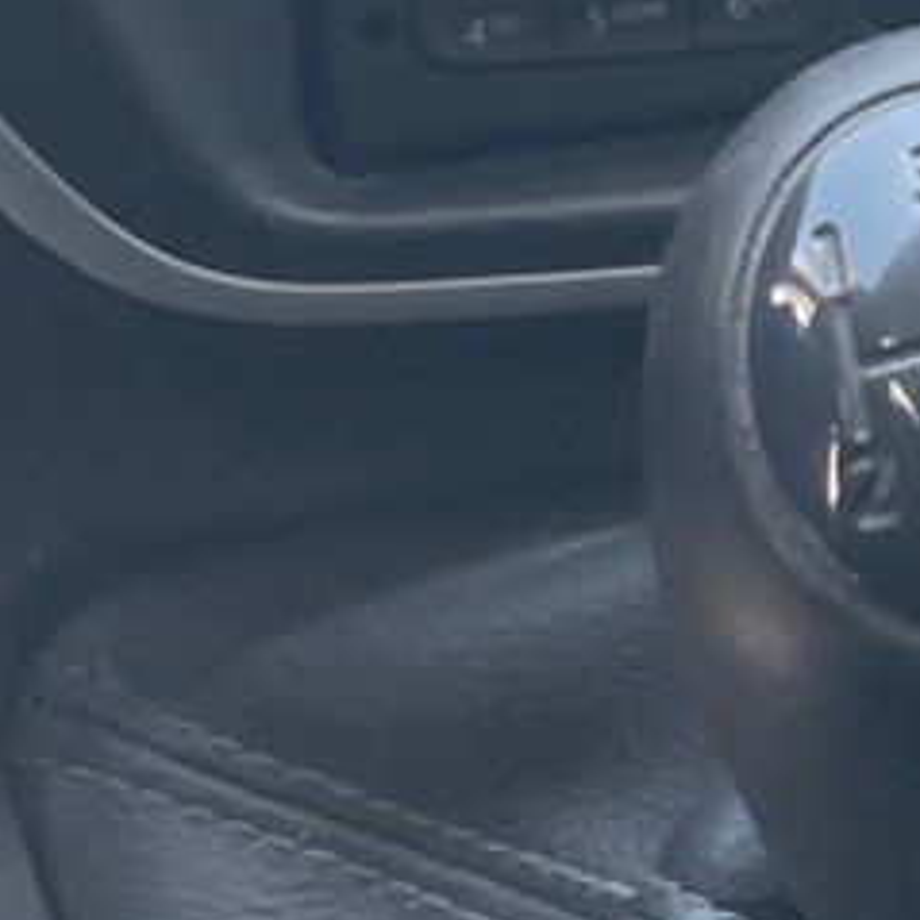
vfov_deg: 9.6
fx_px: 5202
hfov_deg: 9.8
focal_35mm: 173
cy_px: -801
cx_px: 1367
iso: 32
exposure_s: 1/211
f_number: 1.6
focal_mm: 4.2
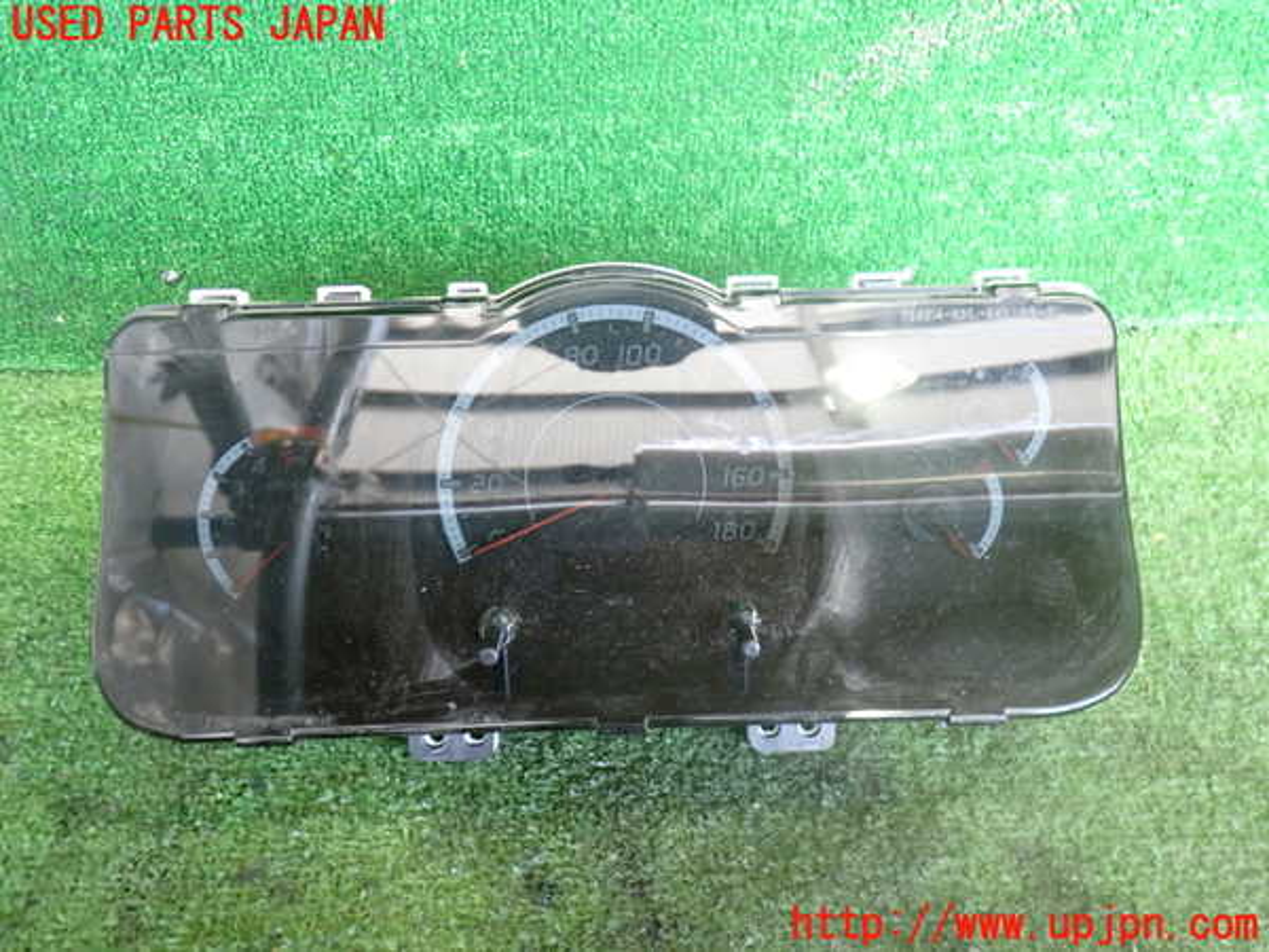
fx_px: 1100
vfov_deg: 46.8
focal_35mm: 30
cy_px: 476
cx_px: 634
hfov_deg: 60.0
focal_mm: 5.4
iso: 320
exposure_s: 1/30
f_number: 2.3
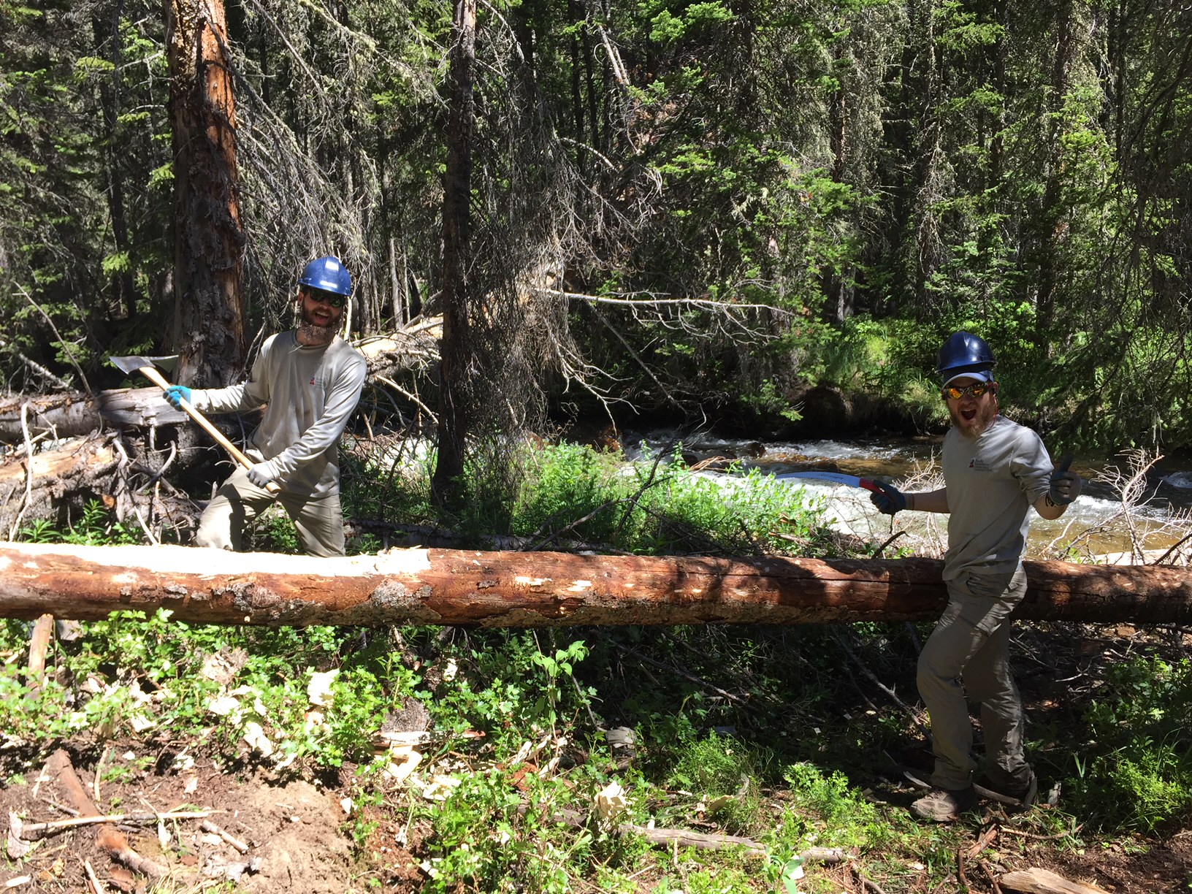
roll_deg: +4.2
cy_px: 447
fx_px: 999
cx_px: 596
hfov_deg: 61.7
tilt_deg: -10.9
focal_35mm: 29
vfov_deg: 48.2
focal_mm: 4.15
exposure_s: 1/471
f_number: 2.2
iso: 32
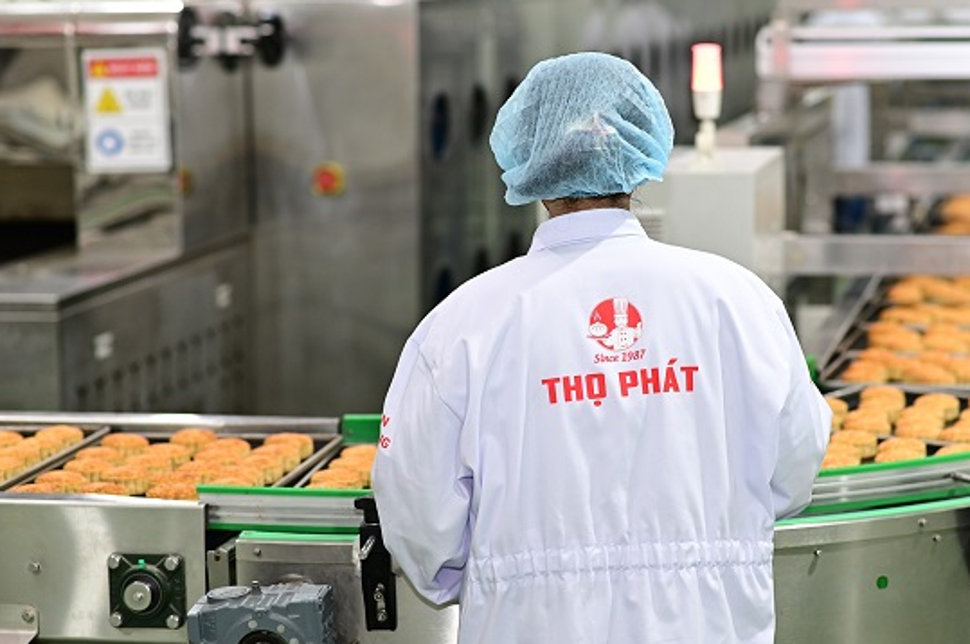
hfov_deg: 20.2
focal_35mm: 101
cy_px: 283
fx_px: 2718
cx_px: 565
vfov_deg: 13.5
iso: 800
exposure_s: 1/160
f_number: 2.8
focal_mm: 85
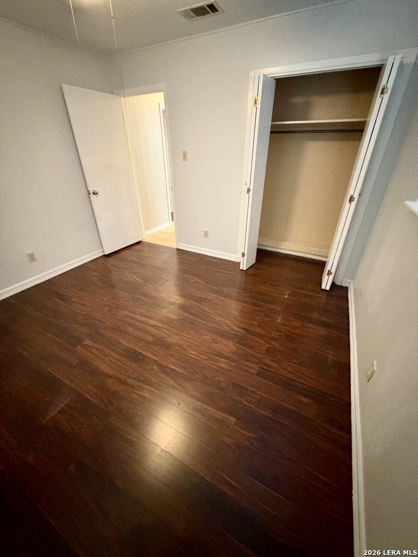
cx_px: 209
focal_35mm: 14
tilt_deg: -29.8
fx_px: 225
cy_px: 278
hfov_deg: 85.7
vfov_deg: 102.1
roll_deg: -0.9
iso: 1000
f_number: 2.2
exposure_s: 1/40
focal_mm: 2.22
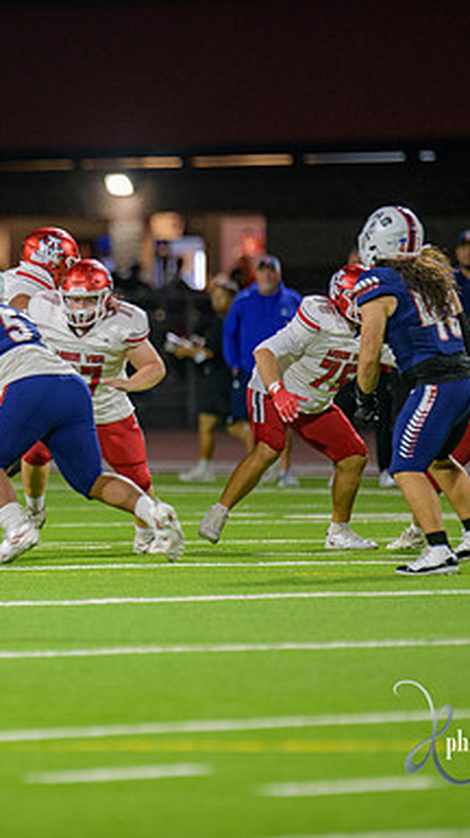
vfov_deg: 4.6
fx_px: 10523
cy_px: 419
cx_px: -4
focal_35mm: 474
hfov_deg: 2.6
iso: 1250
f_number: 2.8
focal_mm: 300
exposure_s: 1/250
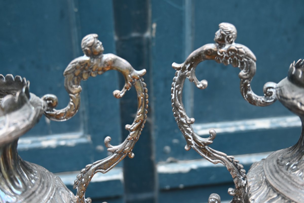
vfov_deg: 36.2
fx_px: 310
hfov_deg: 52.2
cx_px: 152
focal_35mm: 37
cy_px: 102
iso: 250
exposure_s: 1/40
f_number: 3.8
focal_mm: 24.5
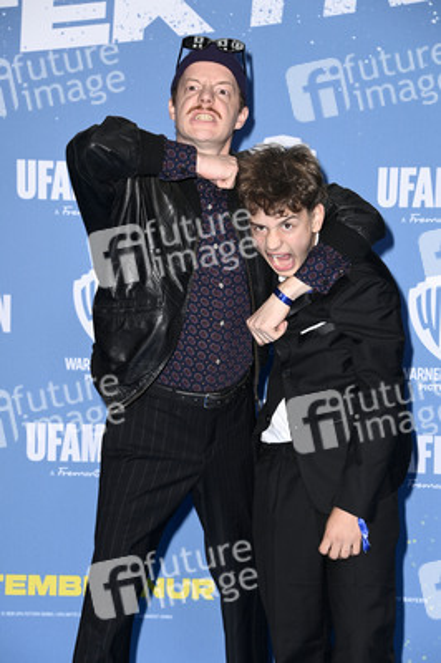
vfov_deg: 19.5
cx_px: 220
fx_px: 1933
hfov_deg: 13.0
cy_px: 332
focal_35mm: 105
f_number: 6.3
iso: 1000
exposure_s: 1/250
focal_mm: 105
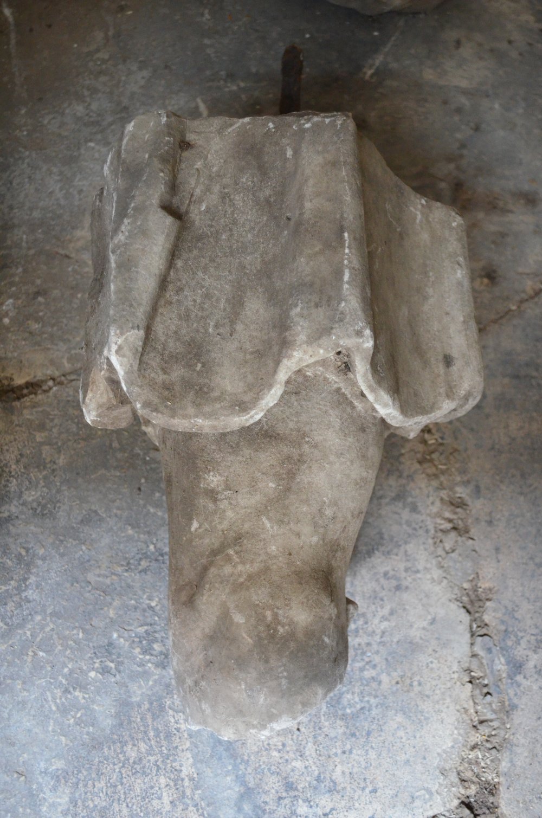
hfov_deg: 34.1
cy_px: 409
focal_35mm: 39
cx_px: 271
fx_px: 884
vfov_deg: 49.6
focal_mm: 26
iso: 3200
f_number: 4.2
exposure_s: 1/10
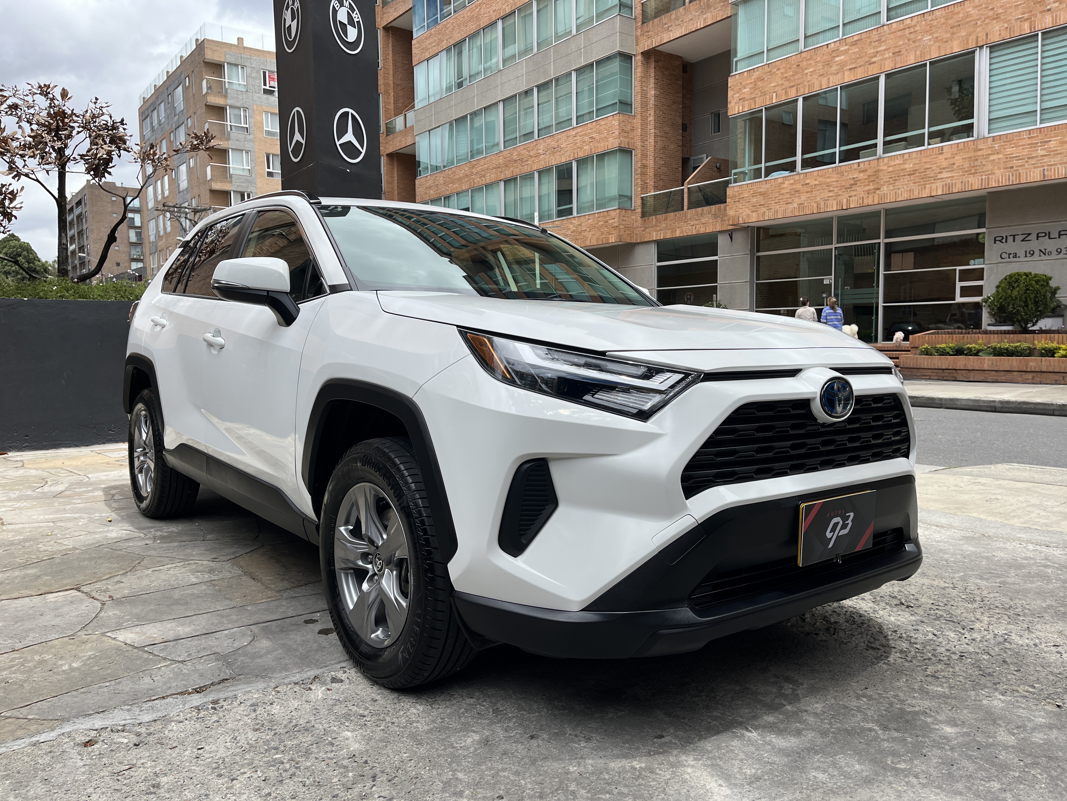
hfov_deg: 67.3
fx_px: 801
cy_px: 400
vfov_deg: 53.1
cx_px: 534
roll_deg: +1.0
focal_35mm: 26
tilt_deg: -4.5
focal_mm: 5.1
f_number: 1.6
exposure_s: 1/2755
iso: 50
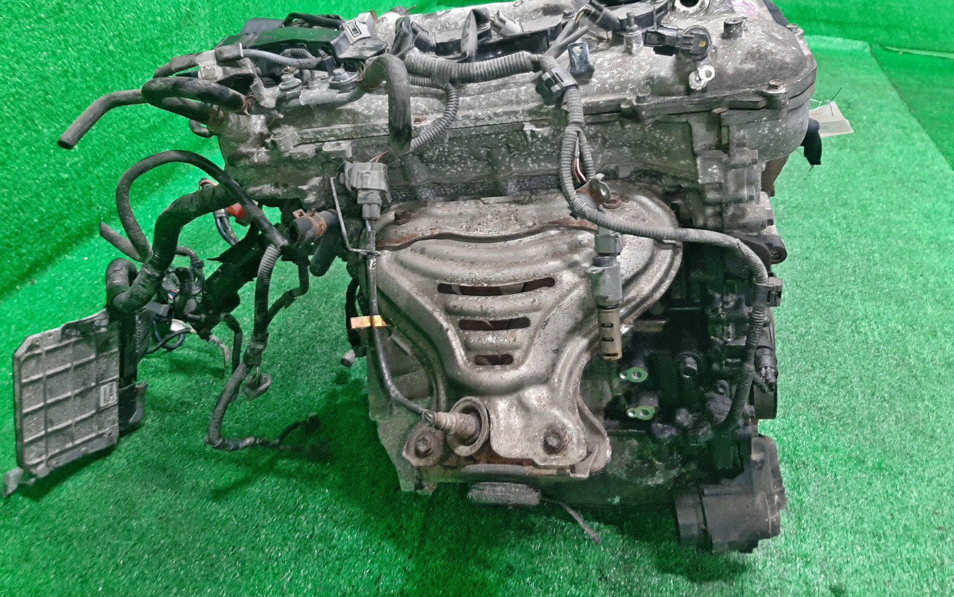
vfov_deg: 44.3
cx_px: 479
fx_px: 728
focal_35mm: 28
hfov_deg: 66.5
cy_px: 234
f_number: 1.7
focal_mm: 3.93
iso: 219
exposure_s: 1/50
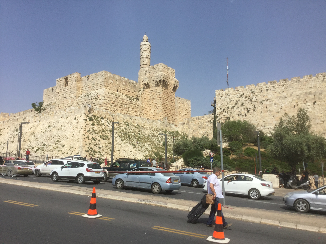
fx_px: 292
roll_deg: -1.7
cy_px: 122
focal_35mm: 31
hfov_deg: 58.4
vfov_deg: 45.4
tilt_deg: +9.3
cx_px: 163
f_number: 2.4
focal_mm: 3.3
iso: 25
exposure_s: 1/2203
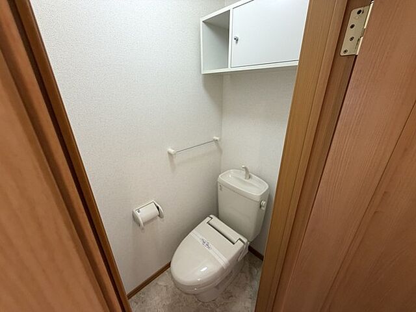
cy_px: 156
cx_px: 208
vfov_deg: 85.7
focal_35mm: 14
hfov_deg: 102.1
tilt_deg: -23.2
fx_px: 168
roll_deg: +1.1
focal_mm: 2.22
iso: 320
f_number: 2.2
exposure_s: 1/60
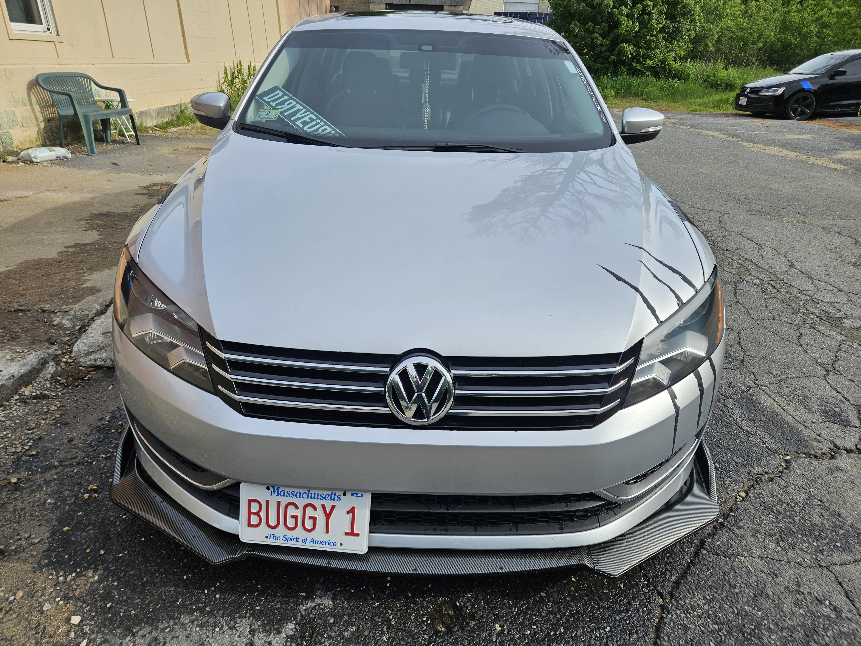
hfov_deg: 73.9
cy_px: 323
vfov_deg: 58.9
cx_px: 430
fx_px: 572
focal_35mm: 23
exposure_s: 1/1205
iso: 25
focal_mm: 5.4
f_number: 1.8
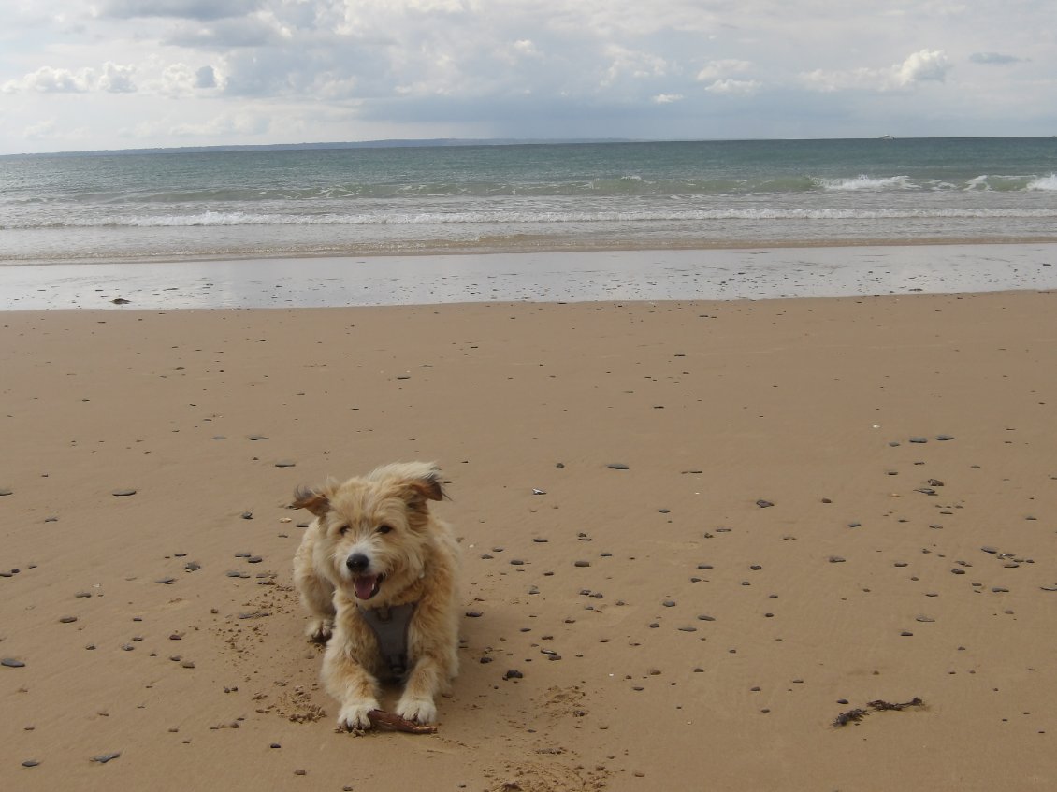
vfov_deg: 27.5
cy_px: 396
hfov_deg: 36.2
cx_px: 528
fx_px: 1618
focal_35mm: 53
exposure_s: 1/897
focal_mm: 9.4
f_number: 4.2
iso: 100
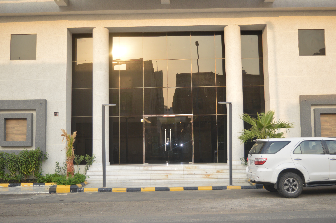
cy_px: 112
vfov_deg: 31.8
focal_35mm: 42
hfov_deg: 46.4
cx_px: 168
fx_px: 392
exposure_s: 1/200
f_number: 8
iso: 100
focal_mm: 28
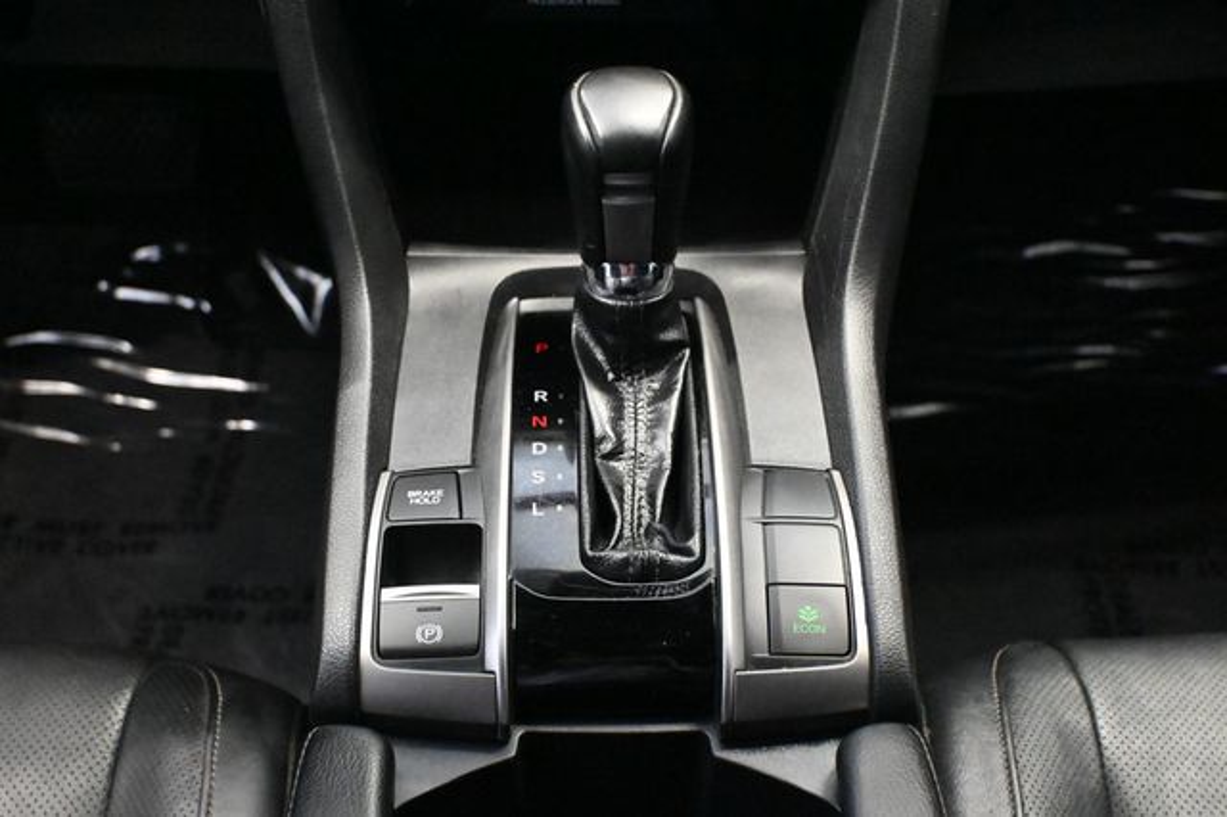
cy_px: 408
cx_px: 614
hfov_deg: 40.0
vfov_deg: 27.2
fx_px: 1686
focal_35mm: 50
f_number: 5
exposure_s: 1/40
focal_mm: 33
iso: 12800
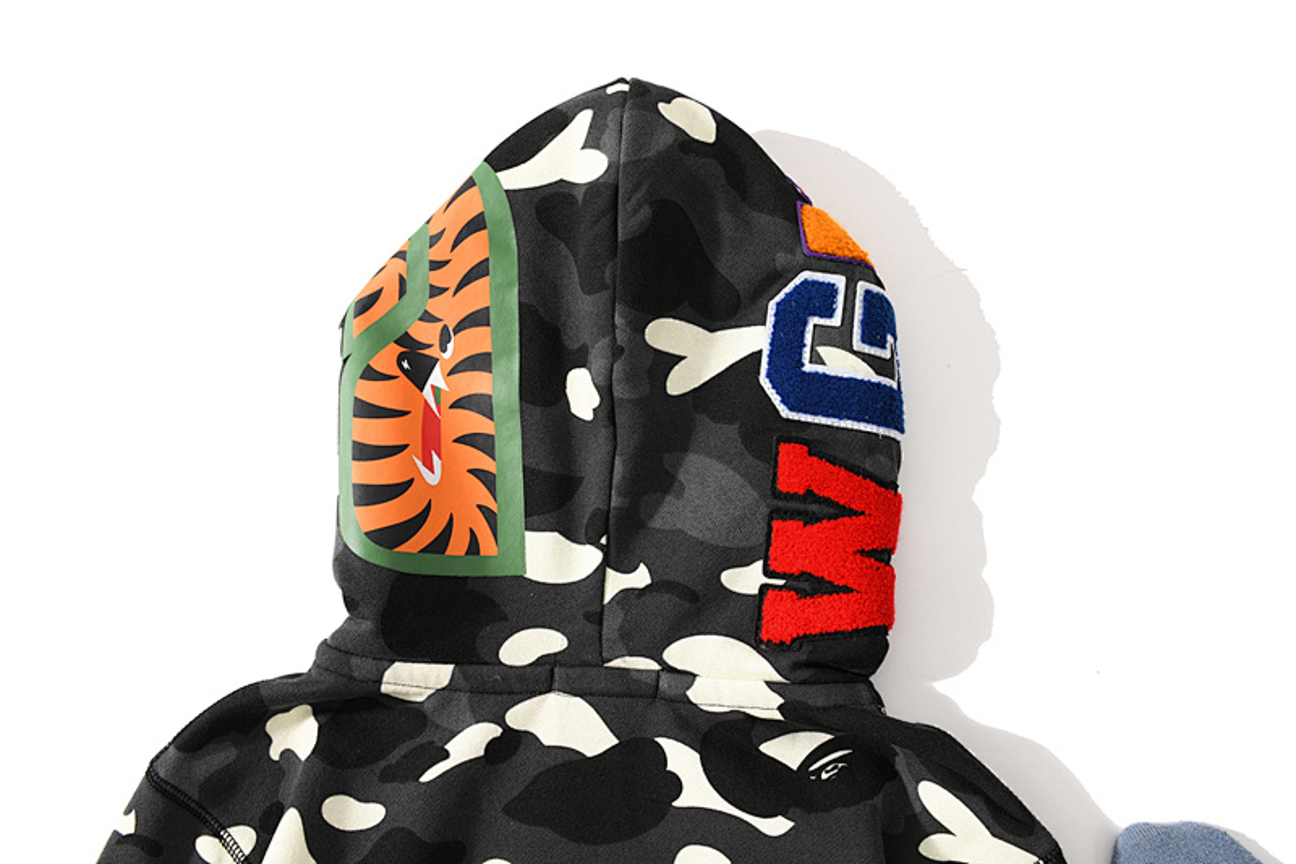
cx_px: 648
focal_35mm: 30
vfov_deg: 43.6
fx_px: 1080
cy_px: 432
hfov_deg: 61.9
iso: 100
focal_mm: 20
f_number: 8
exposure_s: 1/125
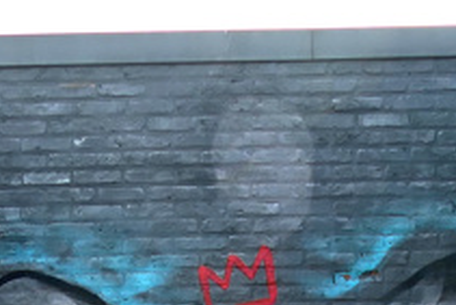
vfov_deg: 9.7
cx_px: 324
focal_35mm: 126
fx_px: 1597
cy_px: 717
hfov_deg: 16.2
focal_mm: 9.7
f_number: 2.9
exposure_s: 1/640
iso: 125
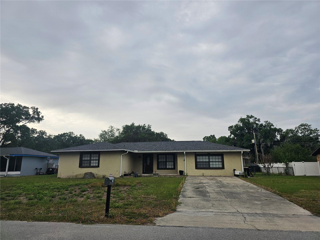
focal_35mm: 23
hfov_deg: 73.9
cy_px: 120
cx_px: 160
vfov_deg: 58.9
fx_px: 213
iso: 16
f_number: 1.7
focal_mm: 6.3
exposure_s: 1/484
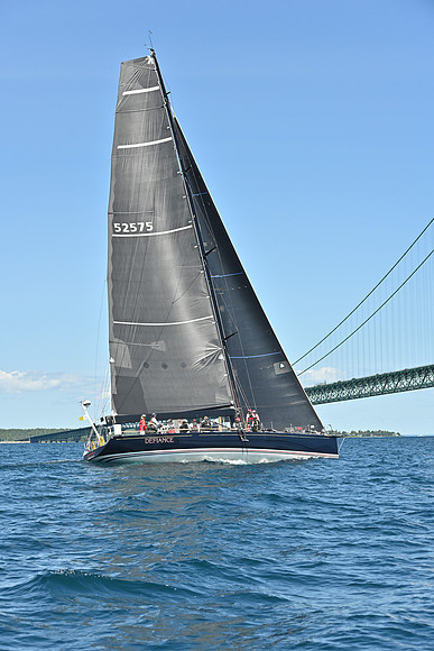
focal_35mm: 70
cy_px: 326
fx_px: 1265
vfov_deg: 28.8
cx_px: 217
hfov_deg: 19.5
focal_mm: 70
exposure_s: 1/1000
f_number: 8
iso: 320
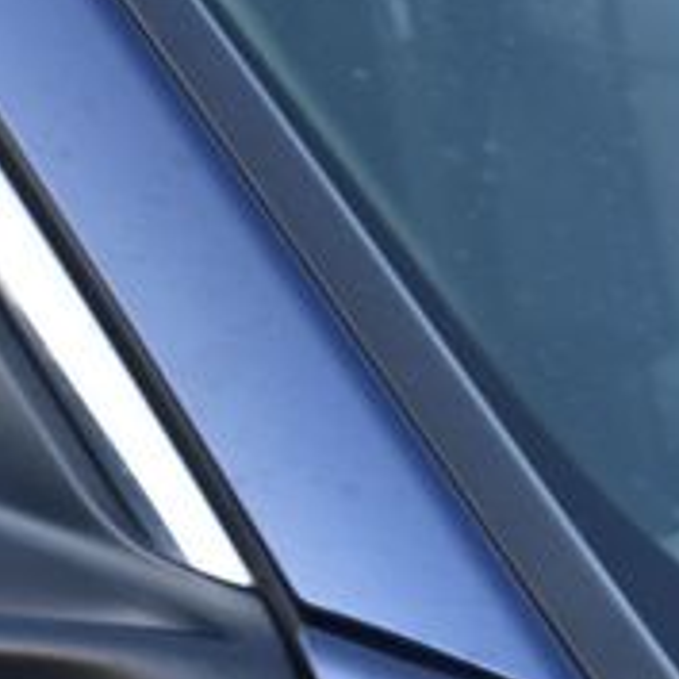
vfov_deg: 6.9
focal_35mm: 254
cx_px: -437
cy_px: 299
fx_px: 5627
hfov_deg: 6.8
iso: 400
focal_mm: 55
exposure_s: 1/60
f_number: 8
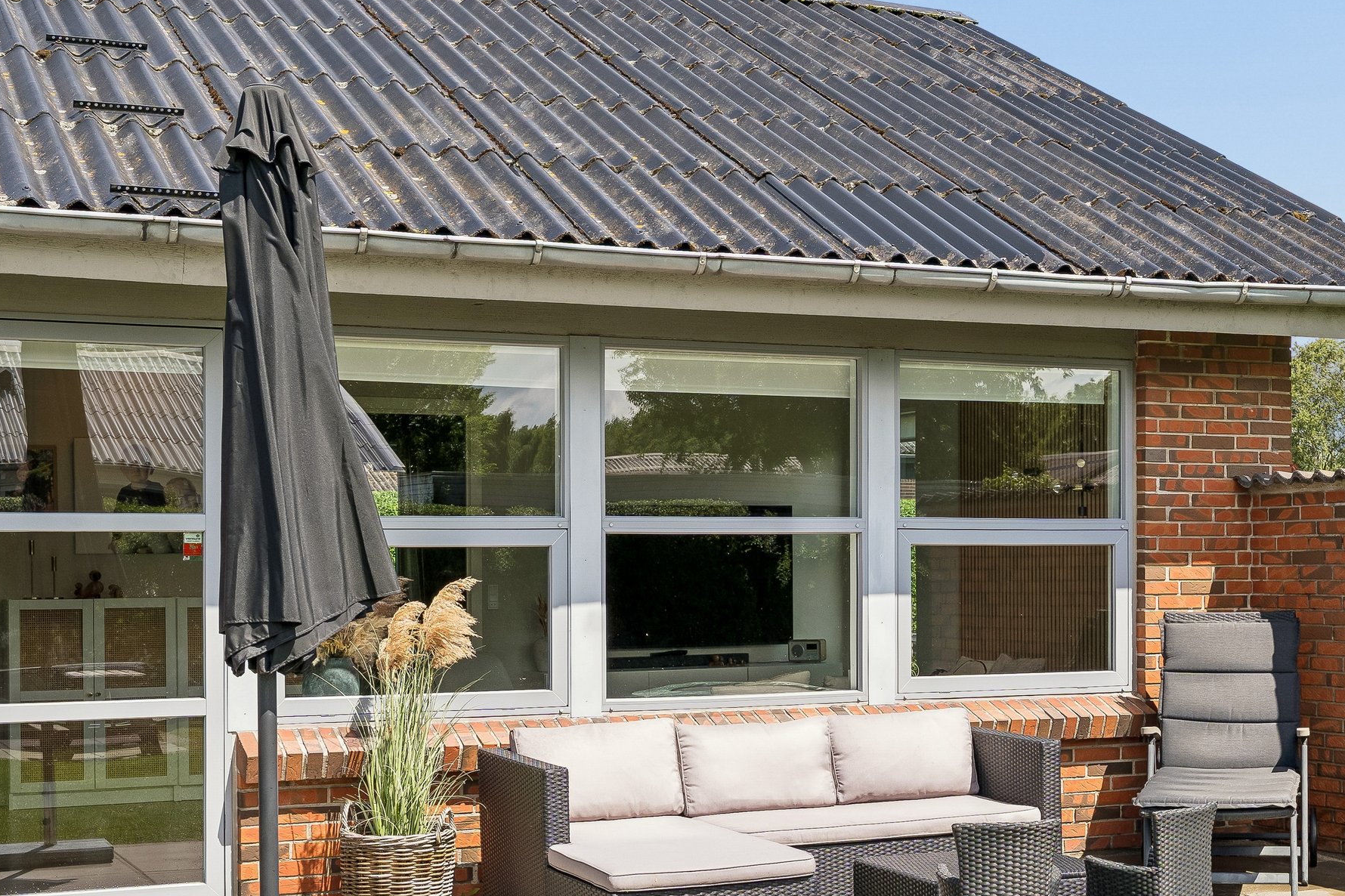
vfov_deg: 22.9
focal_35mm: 59
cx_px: 1008
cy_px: 564
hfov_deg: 33.3
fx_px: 2204
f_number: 8
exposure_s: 1/400
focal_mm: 35
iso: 200
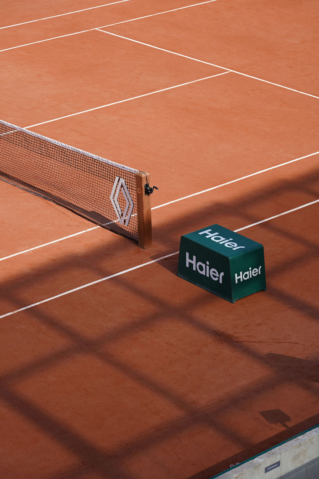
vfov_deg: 19.5
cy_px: 240
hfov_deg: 13.0
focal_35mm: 105
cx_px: 160
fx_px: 1396
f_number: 5.6
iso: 100
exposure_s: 1/320
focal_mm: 105
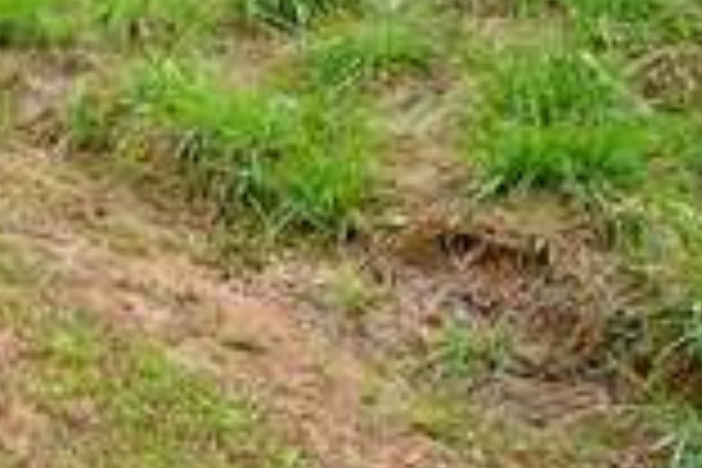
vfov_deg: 17.2
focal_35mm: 77
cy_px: -18
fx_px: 1501
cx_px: -306
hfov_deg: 22.4
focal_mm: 20
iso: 100
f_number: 6.3
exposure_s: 1/100
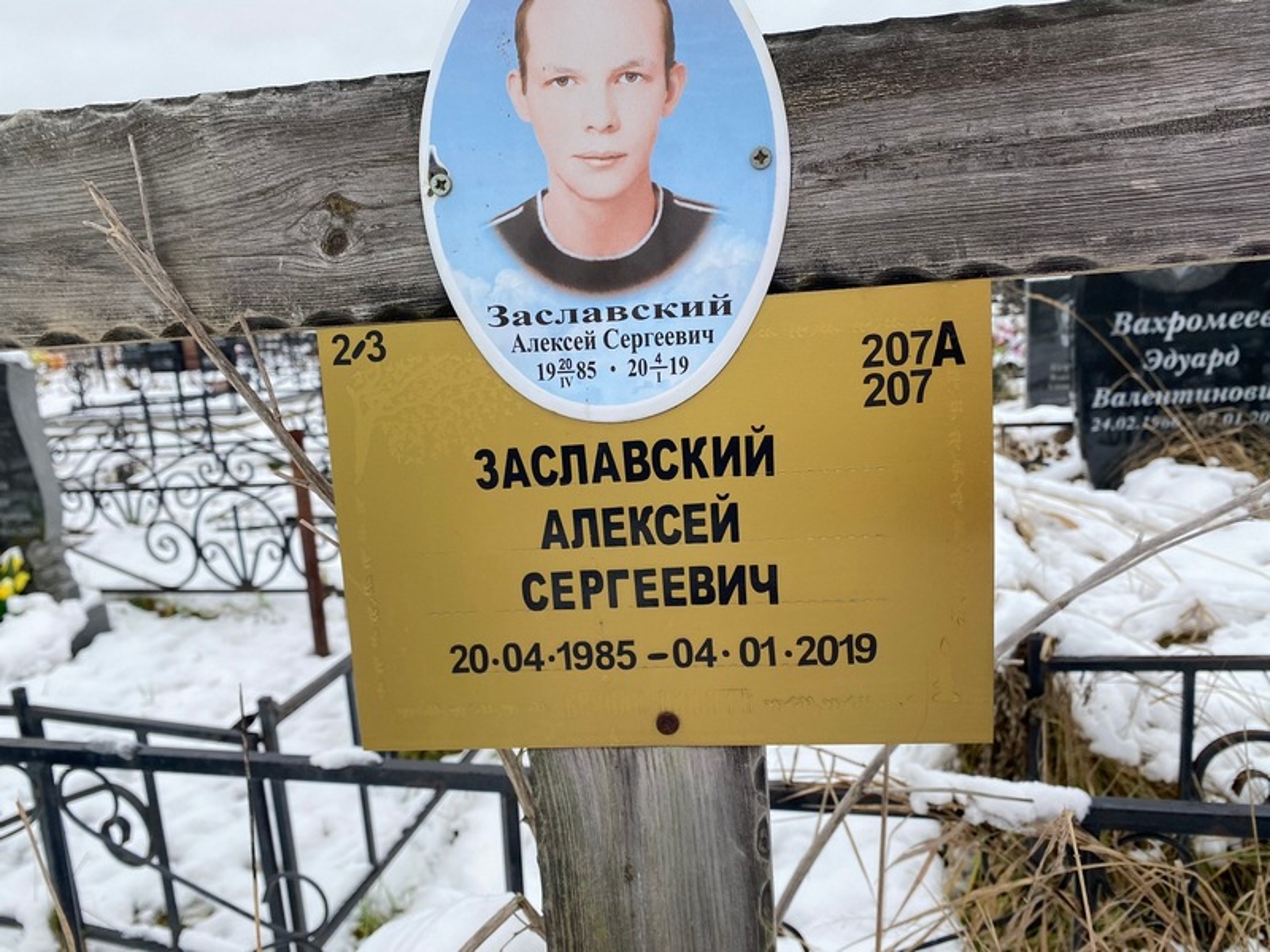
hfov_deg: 67.3
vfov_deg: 53.1
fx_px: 954
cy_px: 476
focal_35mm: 26
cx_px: 635
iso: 32
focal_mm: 4.25
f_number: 1.8
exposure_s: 1/262
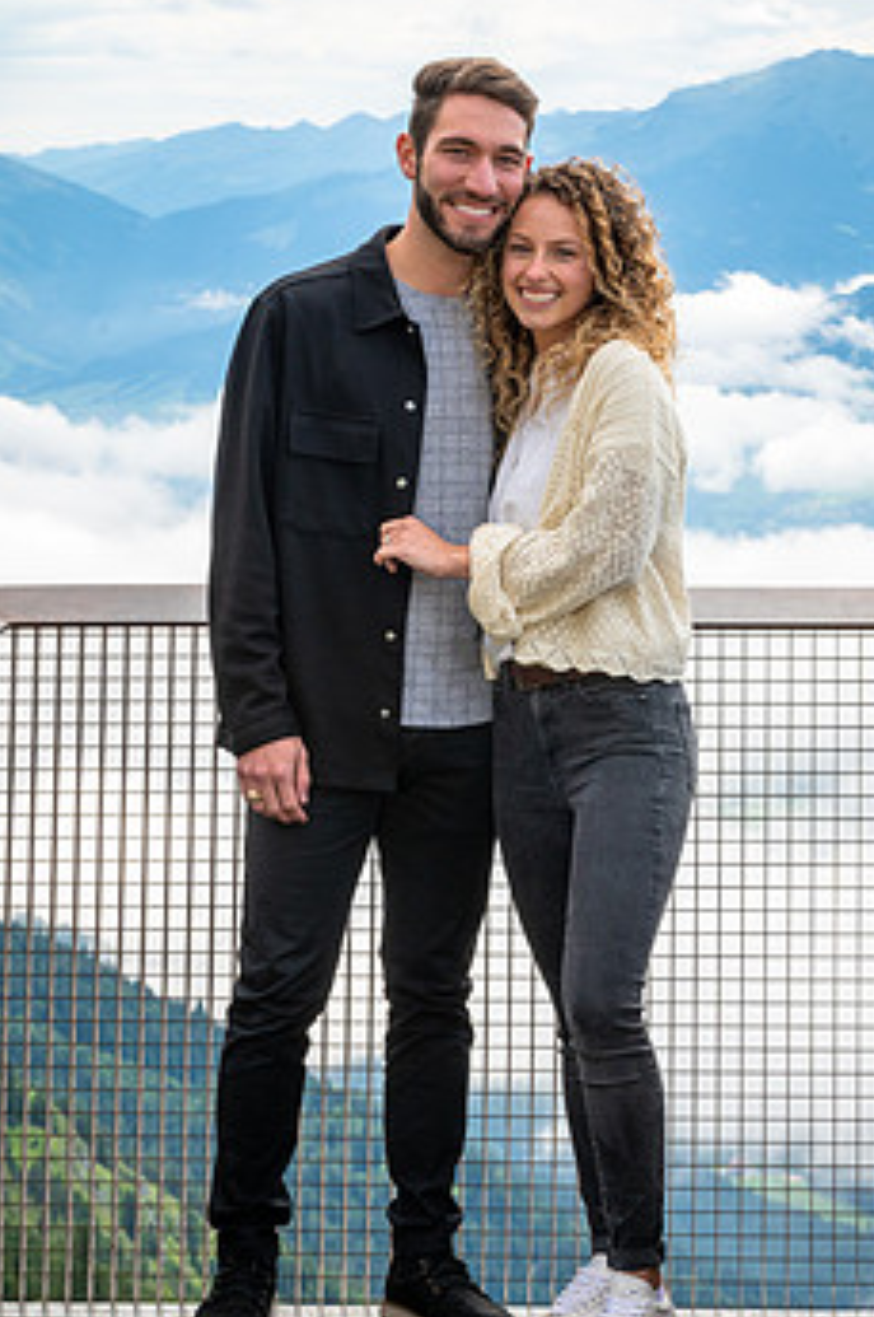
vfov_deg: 15.0
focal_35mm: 137
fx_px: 5004
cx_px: 506
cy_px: 679
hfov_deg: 10.0
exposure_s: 1/200
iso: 320
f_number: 14
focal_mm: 105
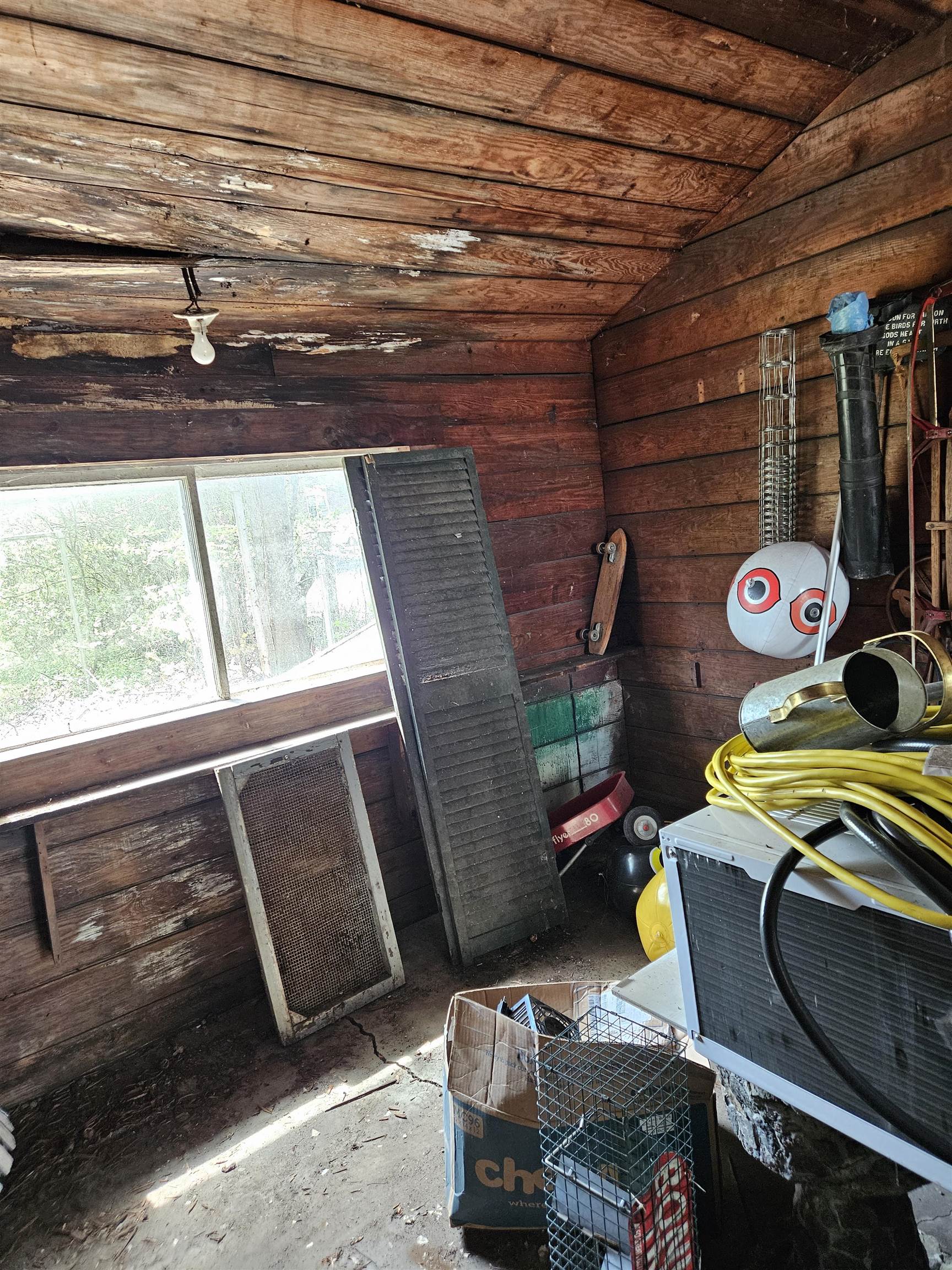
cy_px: 635
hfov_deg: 58.9
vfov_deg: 73.9
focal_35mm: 23
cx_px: 476
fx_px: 843
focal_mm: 5.4
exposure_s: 1/120
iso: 500
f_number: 1.8
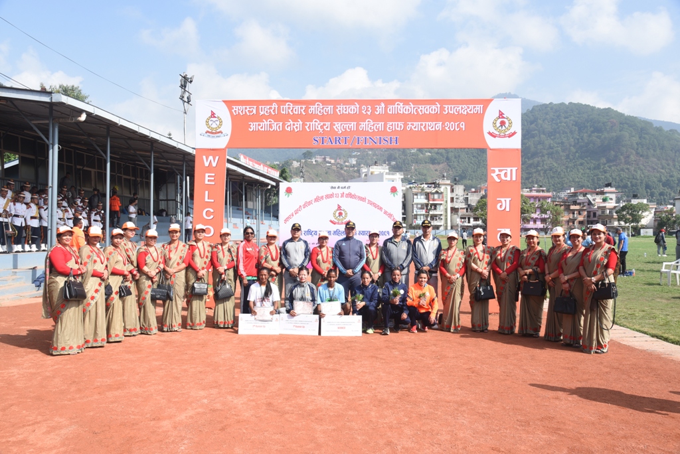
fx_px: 567
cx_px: 340
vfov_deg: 43.7
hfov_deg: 61.9
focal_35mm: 30
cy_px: 227
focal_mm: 30
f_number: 9
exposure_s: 1/200
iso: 200
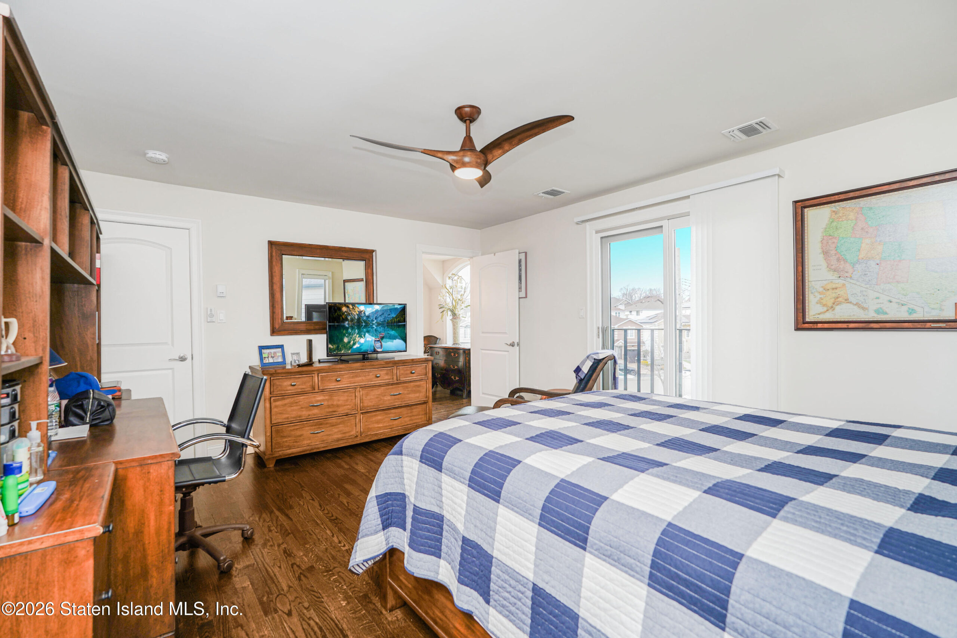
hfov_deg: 96.7
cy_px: 319
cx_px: 478
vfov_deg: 73.8
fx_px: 425
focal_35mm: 16
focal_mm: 16
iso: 50
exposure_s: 1/40
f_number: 4.5
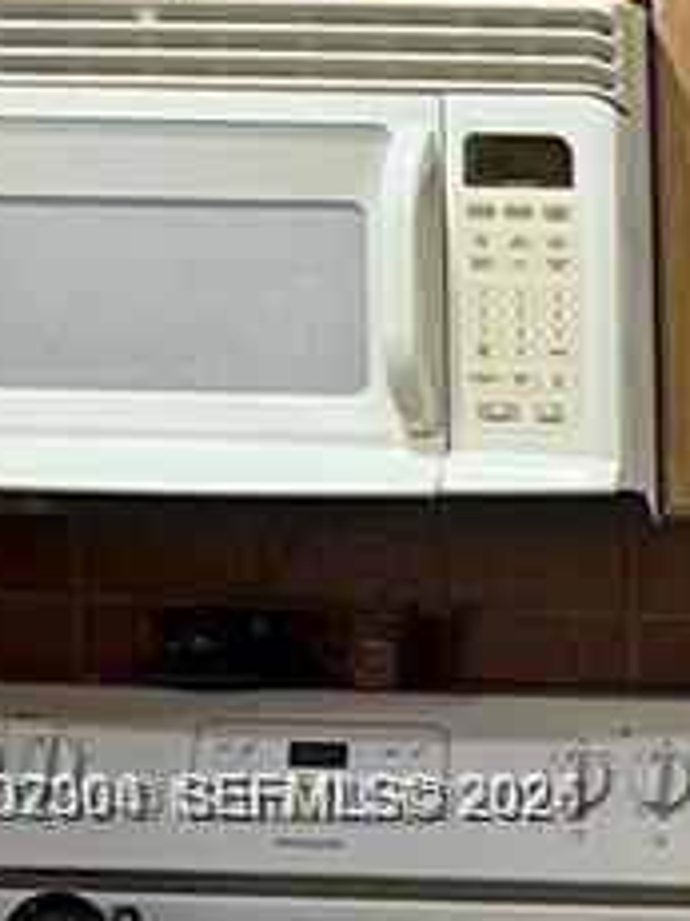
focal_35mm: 135
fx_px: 3591
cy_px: 801
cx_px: 1639
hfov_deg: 9.7
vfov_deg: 14.5
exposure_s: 1/60
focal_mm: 5.7
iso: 160
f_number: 1.5
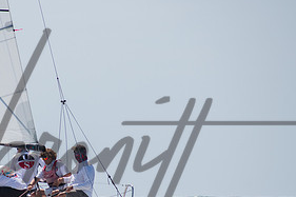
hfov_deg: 3.3
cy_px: 148
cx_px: 61
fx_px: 5193
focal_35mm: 632
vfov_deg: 2.2
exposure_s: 1/1000
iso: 200
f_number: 6.3
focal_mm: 195
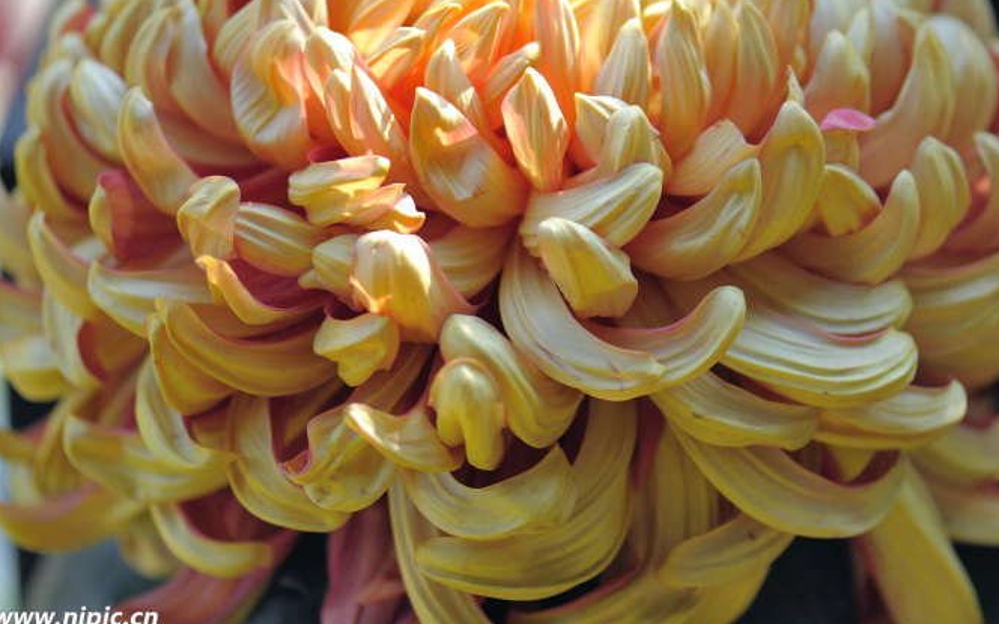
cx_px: 611
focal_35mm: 165
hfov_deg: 12.7
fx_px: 4492
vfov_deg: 7.9
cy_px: 132
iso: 200
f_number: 3
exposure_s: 1/640
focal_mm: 105
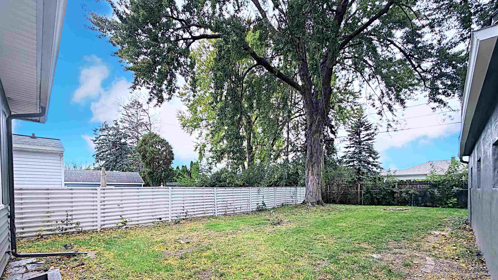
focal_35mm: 16
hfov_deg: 99.4
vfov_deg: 64.9
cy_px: 192
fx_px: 211
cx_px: 243
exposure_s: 1/234
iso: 50
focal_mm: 2.22
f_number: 2.2
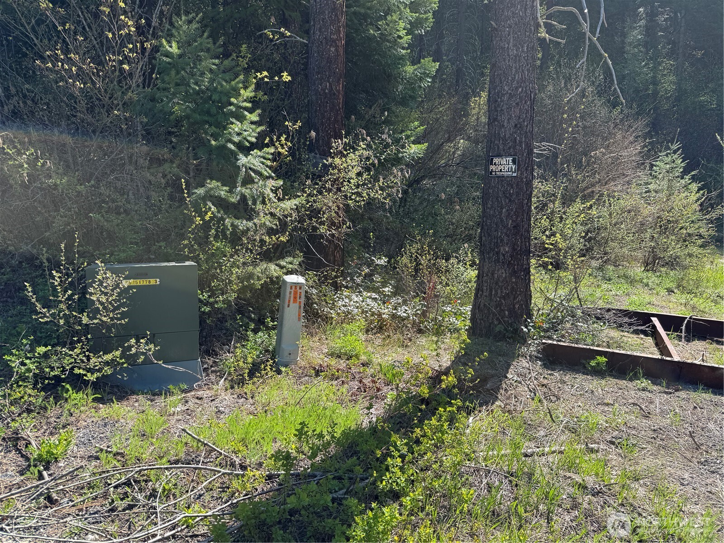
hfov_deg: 71.6
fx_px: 502
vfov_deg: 56.8
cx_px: 362
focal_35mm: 24
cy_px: 272
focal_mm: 6.76
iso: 80
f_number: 1.78
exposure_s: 1/1131
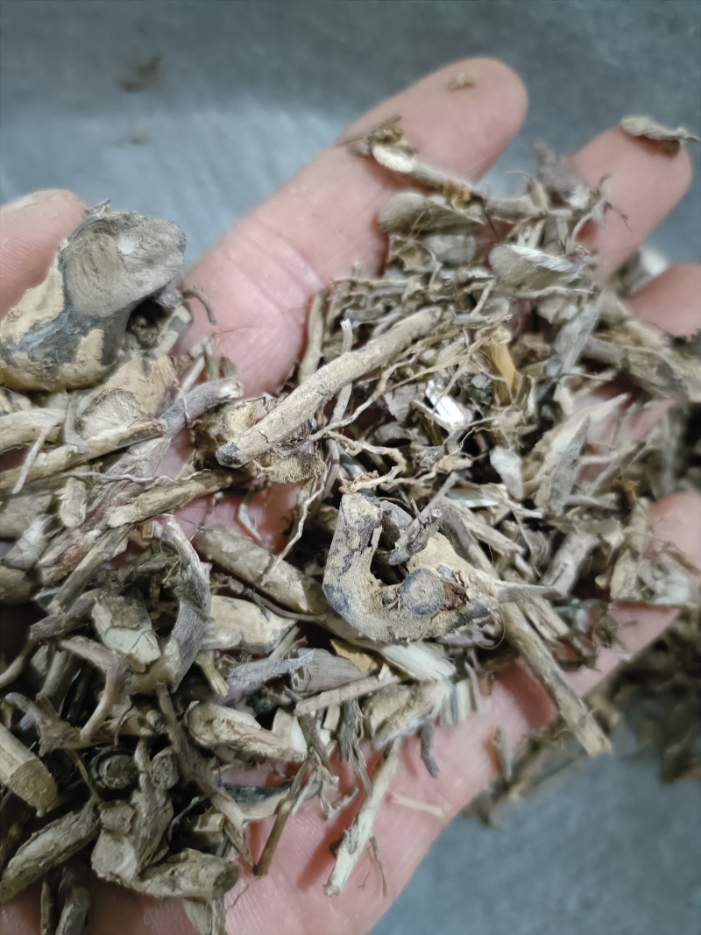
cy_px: 468
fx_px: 675
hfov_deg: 54.9
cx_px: 350
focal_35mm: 25
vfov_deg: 69.4
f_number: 1.7
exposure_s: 1/50
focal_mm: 4.7
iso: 10885
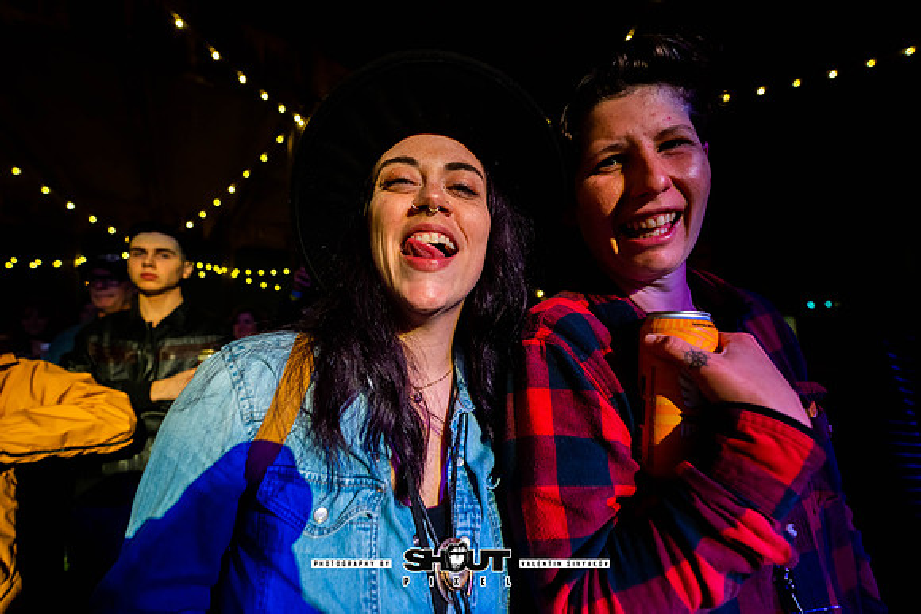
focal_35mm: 14
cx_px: 460
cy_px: 307
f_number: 2.8
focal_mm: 14
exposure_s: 1/125
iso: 1000
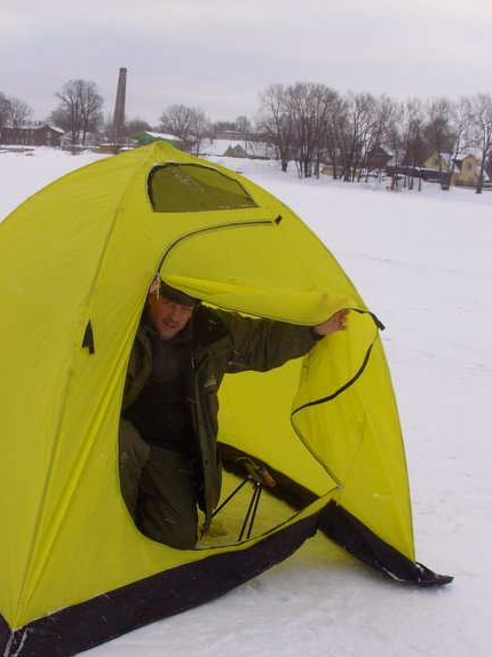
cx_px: 158
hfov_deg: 27.3
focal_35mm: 53
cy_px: 378
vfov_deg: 36.1
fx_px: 1005
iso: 50
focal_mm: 6.3
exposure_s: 1/148
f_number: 4.9
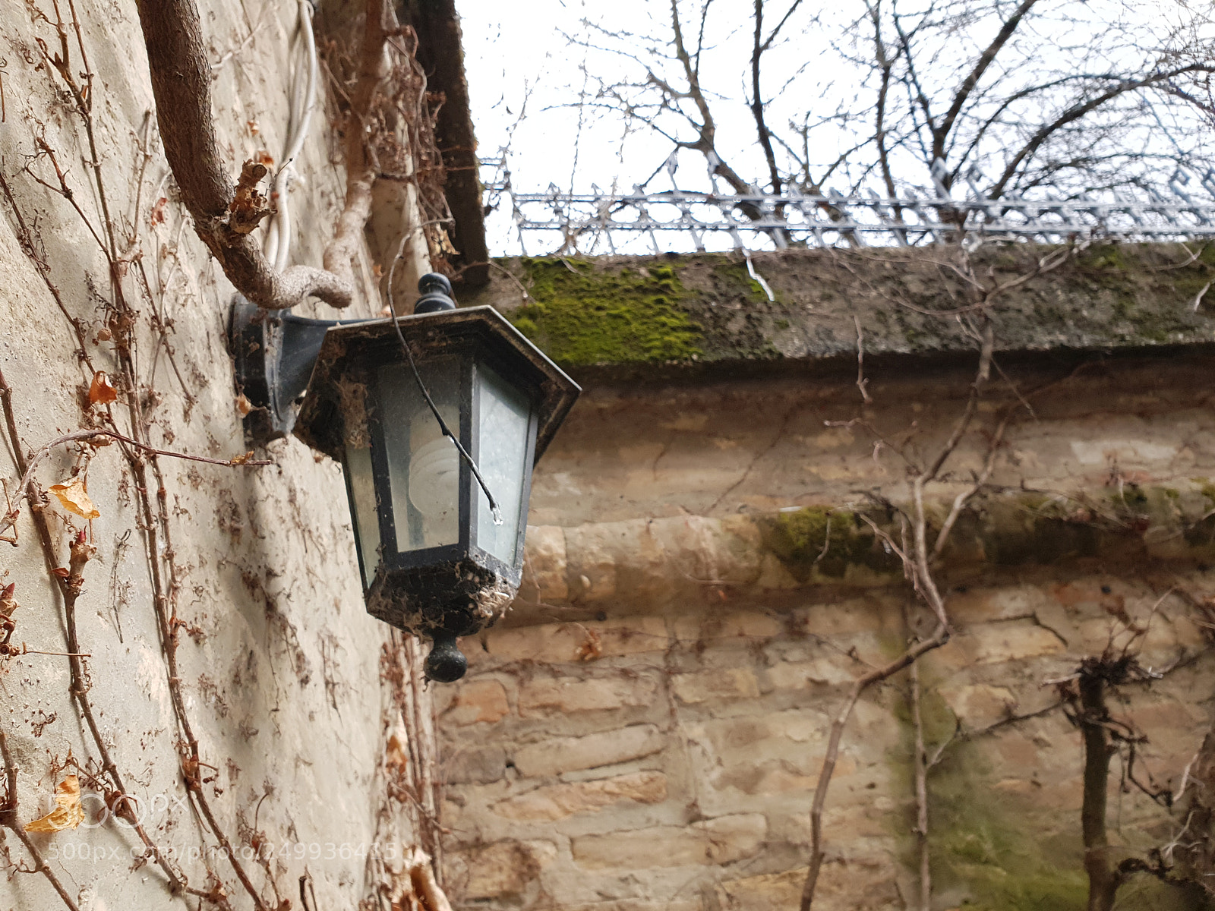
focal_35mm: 26
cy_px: 456
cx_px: 608
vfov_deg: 53.1
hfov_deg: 67.3
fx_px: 913
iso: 160
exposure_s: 1/1000
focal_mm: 4.3
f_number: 2.4
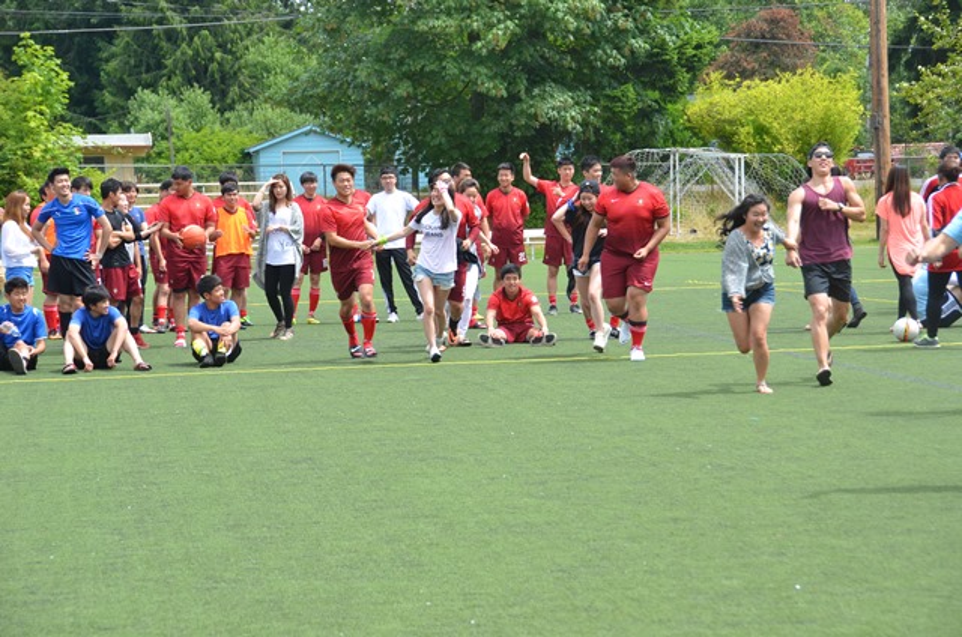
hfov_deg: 18.2
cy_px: 318
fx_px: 3000
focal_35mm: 112
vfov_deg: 12.1
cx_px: 481
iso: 160
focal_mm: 75
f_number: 8
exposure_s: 1/250
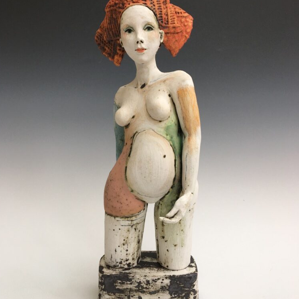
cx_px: 148
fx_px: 342
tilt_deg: -7.9
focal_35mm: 35
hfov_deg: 47.2
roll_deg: -0.6
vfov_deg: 47.2
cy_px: 142
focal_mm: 4.15
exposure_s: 1/100
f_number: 2.2
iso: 32
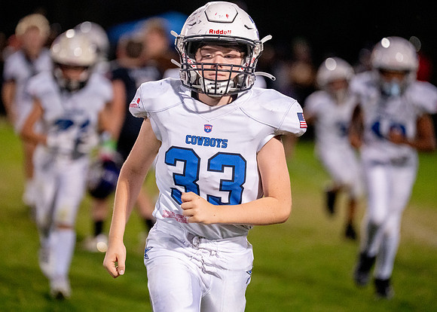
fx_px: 2929
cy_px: 123
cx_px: 193
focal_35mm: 236
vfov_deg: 6.1
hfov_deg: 8.5
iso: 6400
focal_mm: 185
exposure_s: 1/640
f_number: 2.8
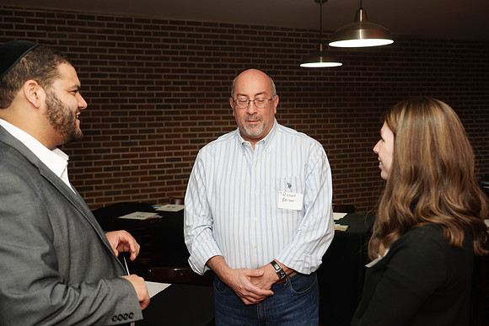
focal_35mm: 39
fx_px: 530
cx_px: 244
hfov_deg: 49.5
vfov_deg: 34.2
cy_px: 163
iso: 800
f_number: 4
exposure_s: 1/100
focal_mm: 39
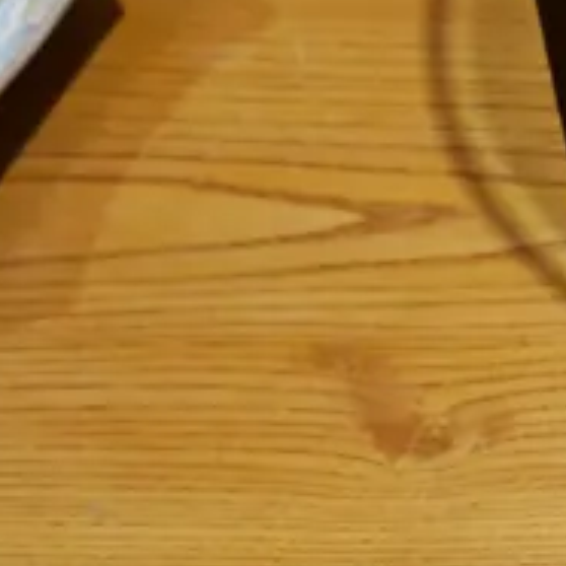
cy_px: 711
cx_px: 1366
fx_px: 2516
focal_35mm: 136
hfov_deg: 10.9
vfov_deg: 12.5
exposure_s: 1/60
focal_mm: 14
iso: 400
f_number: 3.5
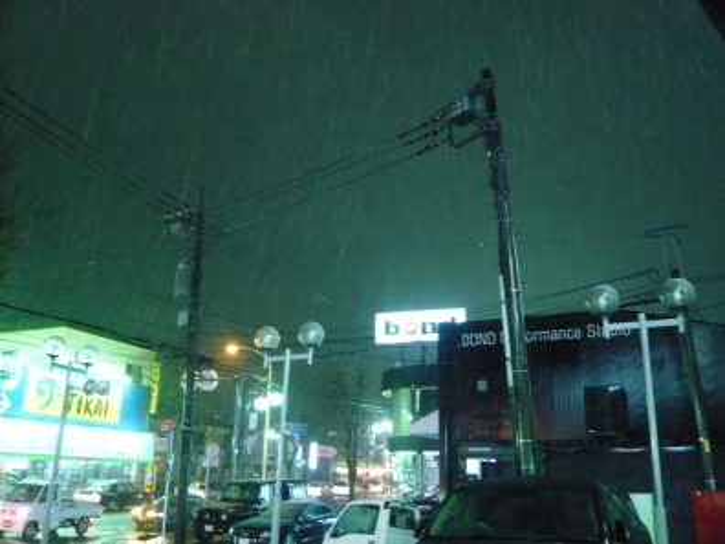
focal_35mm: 28
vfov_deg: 49.7
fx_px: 586
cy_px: 272
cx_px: 362
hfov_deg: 63.4
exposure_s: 1/8
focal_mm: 4.6
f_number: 2.8
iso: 800
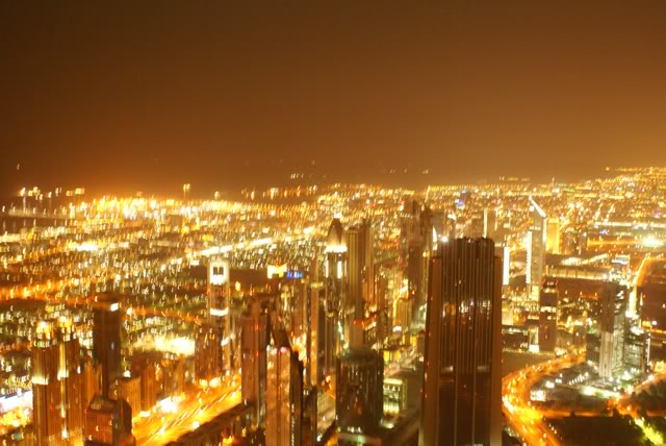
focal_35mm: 42
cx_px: 333
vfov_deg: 32.0
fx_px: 778
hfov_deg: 46.4
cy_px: 223
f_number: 4.5
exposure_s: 1
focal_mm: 28
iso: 800
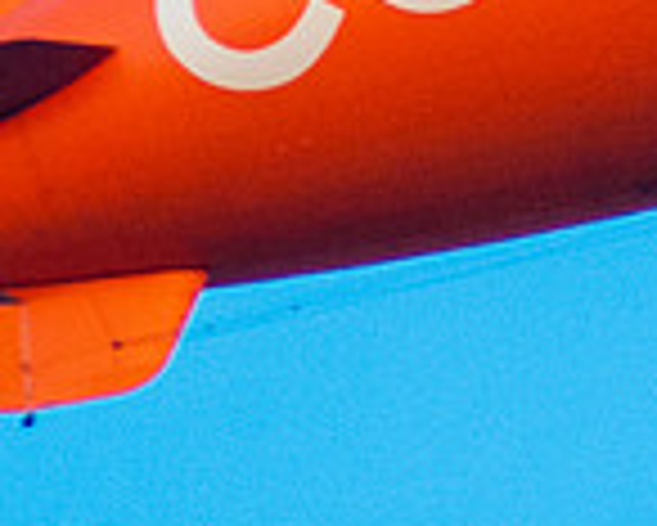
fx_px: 26890
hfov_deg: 1.4
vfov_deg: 1.1
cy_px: -160
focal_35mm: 1382
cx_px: 837
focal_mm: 190
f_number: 5
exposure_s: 1/400
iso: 320
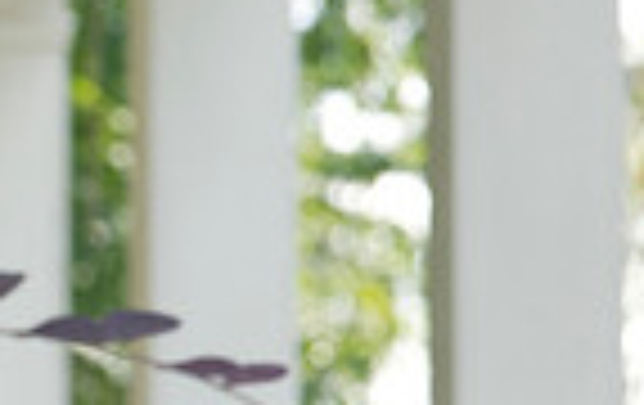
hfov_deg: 4.3
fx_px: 8406
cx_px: 1108
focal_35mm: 478
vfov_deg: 2.8
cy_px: 158
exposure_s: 1/160
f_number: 5.6
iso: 250
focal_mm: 116
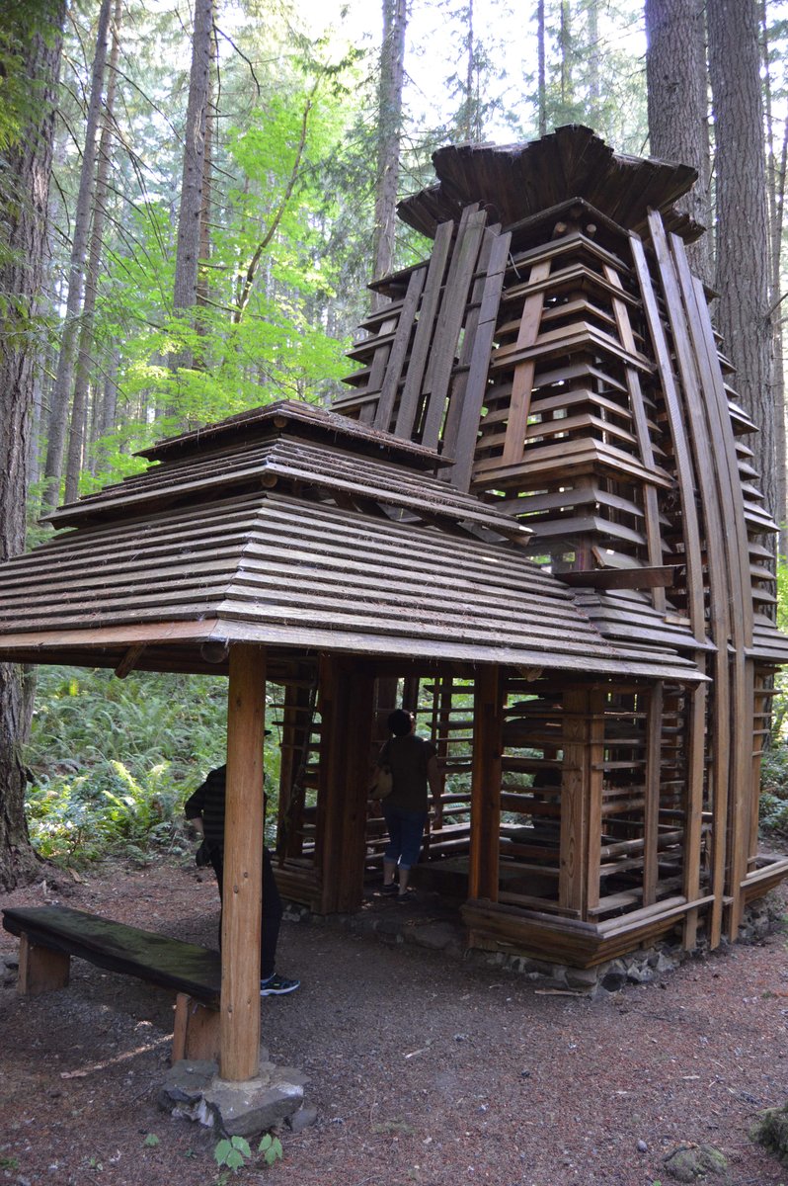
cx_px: 394
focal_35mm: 27
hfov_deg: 47.9
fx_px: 888
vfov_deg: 67.4
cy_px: 593
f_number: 3.5
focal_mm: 18
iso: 800
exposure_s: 1/25
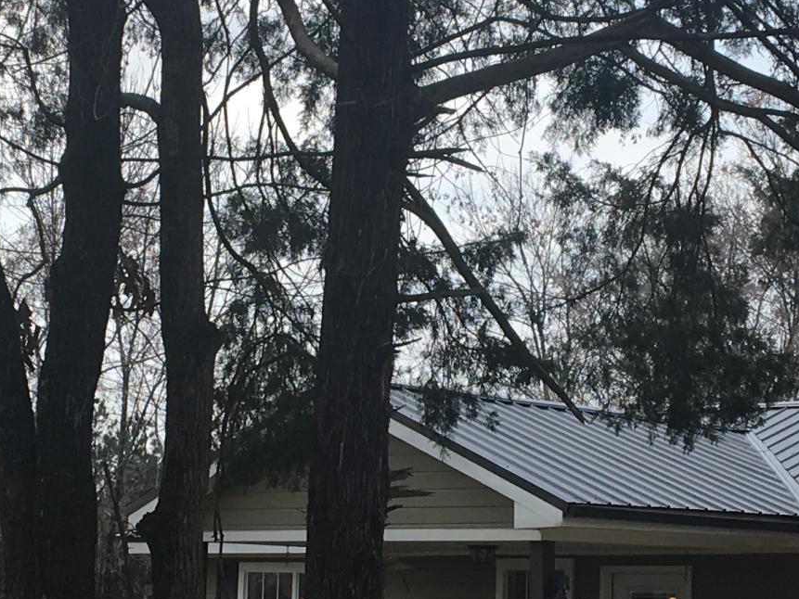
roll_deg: -1.8
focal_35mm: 101
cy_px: 401
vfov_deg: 14.6
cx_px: 314
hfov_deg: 19.4
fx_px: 2332
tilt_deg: +5.6
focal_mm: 4.15
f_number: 2.2
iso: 25
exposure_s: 1/1451
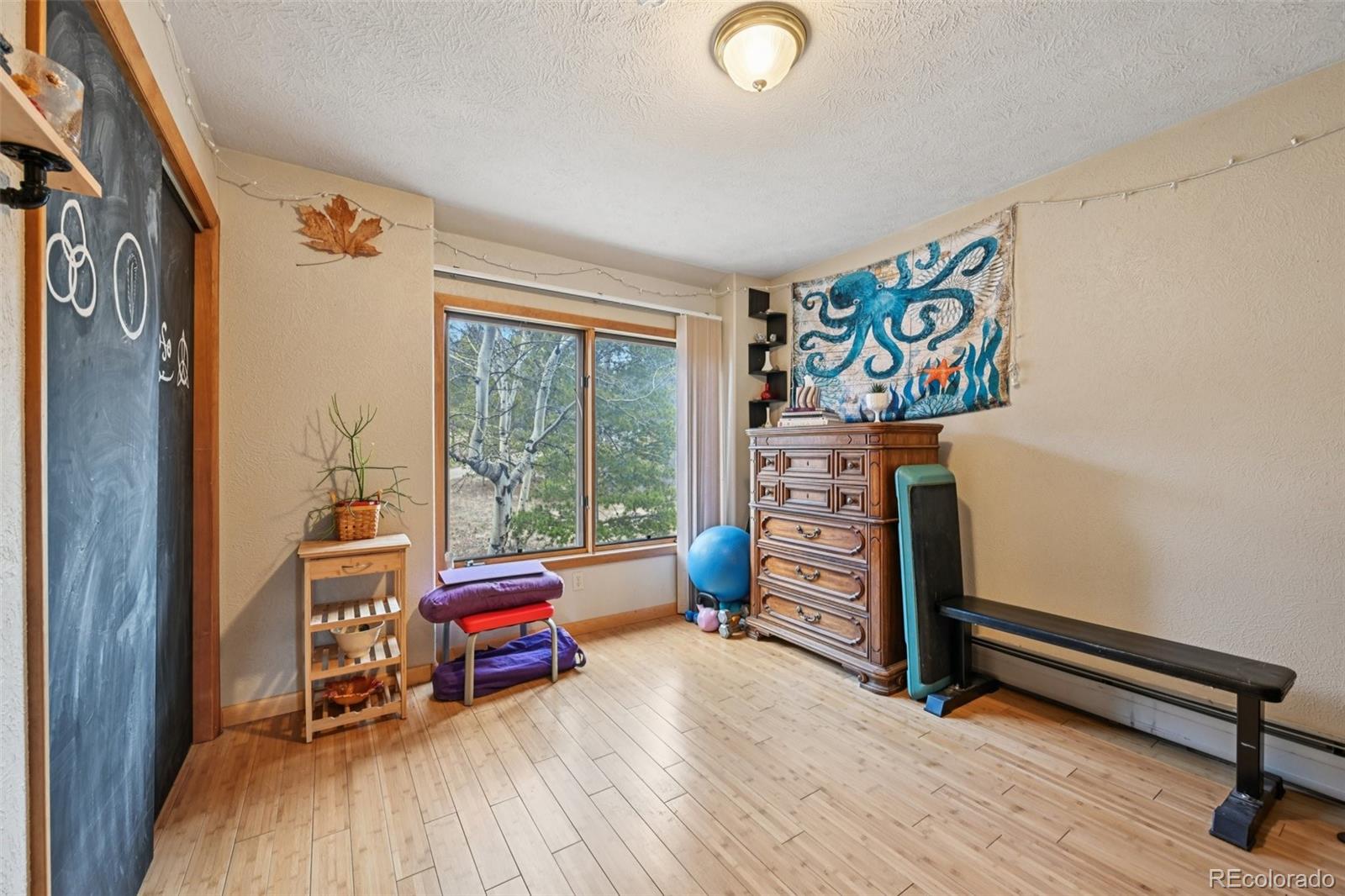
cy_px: 448
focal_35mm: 14
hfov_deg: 104.3
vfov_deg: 81.2
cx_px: 672
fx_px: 523
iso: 400
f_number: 8
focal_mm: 14
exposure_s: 1/5
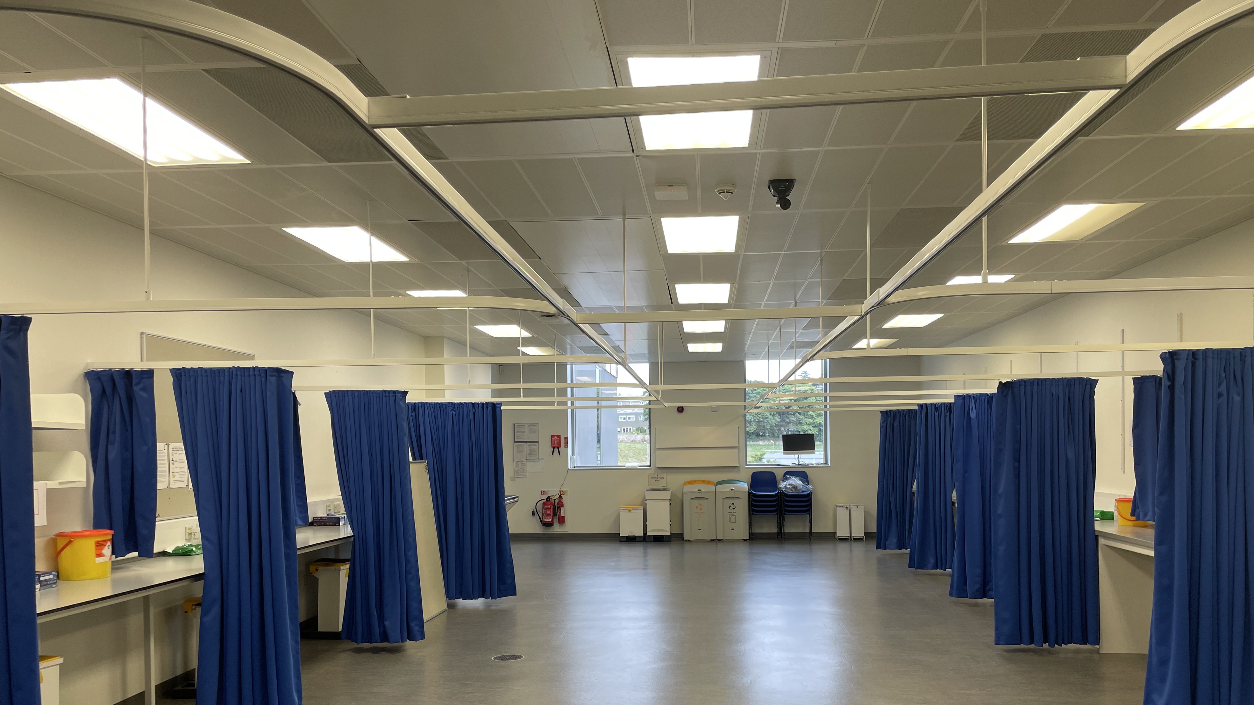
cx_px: 631
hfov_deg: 66.1
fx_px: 964
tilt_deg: +0.1
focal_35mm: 29
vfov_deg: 39.8
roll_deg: +1.0
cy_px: 452
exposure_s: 1/100
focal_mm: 4.2
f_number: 1.6
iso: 40
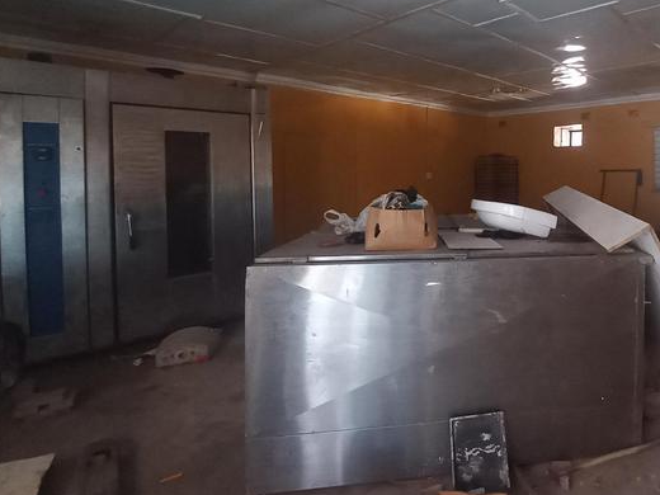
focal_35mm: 20
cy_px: 178
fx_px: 381
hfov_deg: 76.9
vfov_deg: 64.7
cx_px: 478
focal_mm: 1.42
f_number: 2.2
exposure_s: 1/14.3
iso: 500
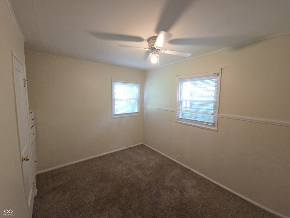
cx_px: 145
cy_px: 109
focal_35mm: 13
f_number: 2.2
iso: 250
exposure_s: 1/60
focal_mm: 2.2
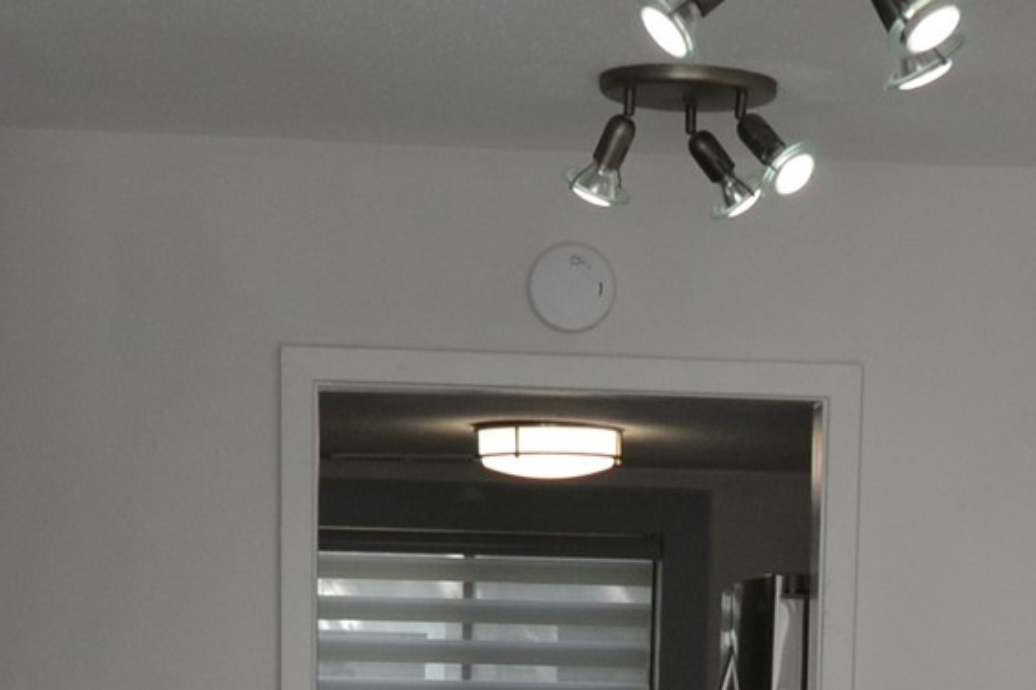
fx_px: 3309
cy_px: 1263
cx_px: 711
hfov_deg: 17.7
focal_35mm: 115
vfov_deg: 11.1
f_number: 5.6
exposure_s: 1/125
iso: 360
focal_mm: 20
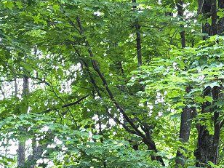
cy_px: 483
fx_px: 990
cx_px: -100
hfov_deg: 12.4
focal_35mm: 153
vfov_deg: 8.4
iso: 125
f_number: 1.7
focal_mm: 6.3
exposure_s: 1/180
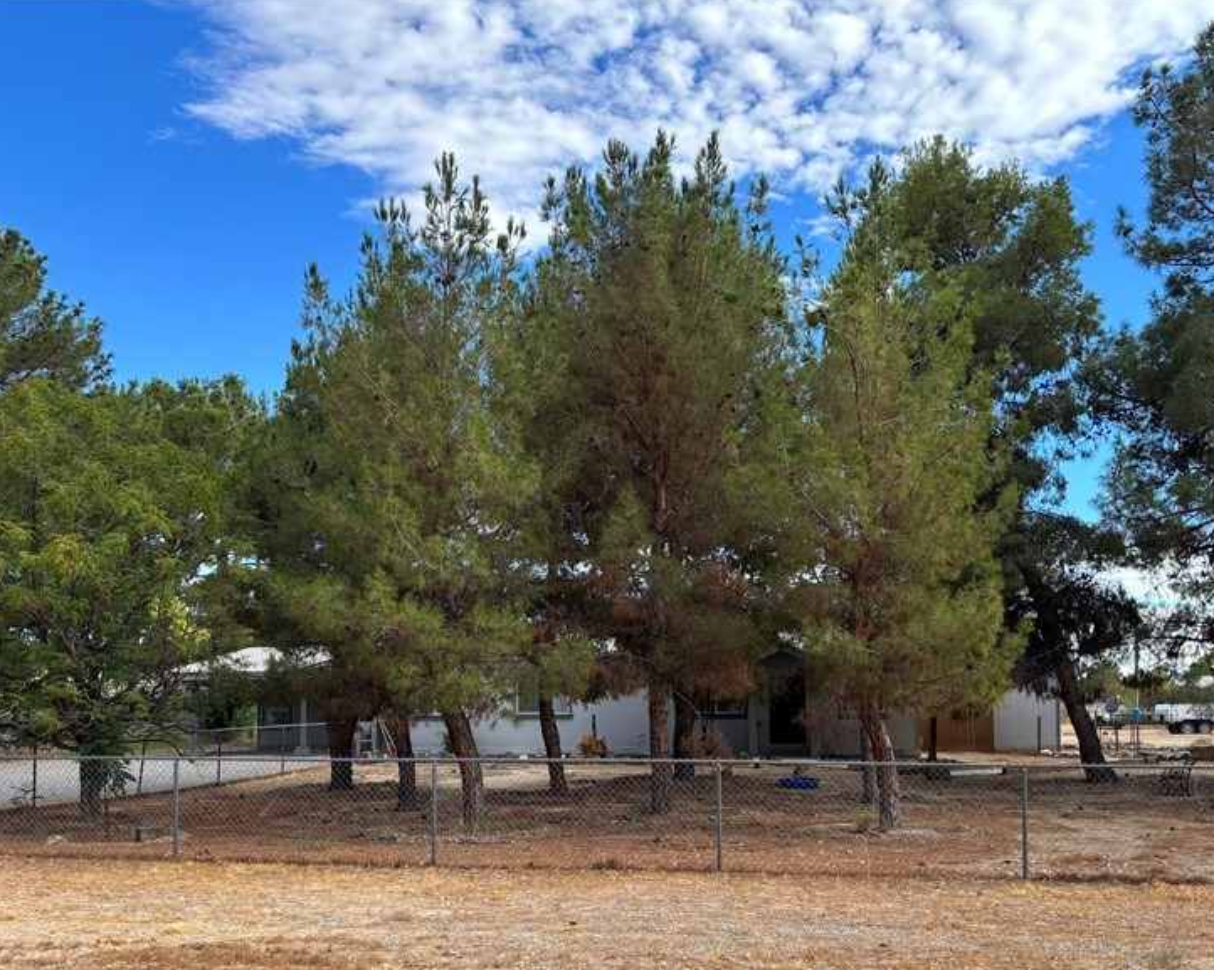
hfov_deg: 50.3
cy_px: 639
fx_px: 1293
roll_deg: +0.5
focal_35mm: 36
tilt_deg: +1.8
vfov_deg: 40.7
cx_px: 641
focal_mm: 5.96
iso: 50
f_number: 1.6
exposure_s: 1/799
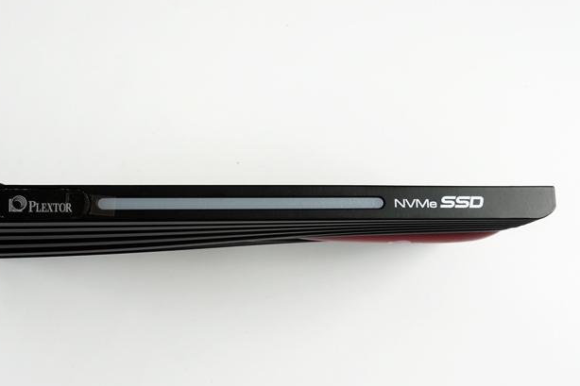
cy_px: 197
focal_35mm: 43
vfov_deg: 31.2
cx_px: 213
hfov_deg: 45.0
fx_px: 693
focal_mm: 22
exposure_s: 1/2.5
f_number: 16
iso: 400
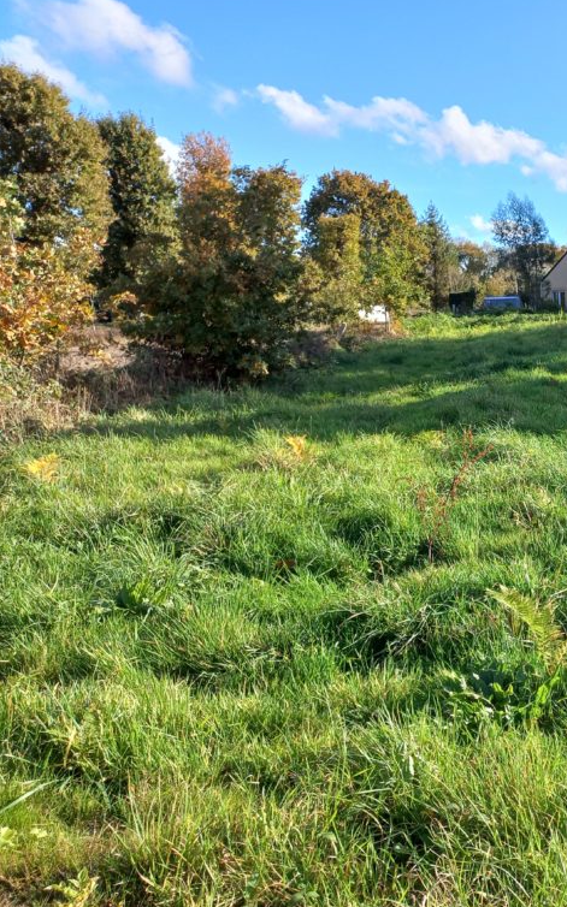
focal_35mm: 36
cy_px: 449
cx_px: 571
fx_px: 890
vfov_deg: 54.0
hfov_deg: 32.4
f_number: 1.8
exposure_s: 1/192
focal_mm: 4.6
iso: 25
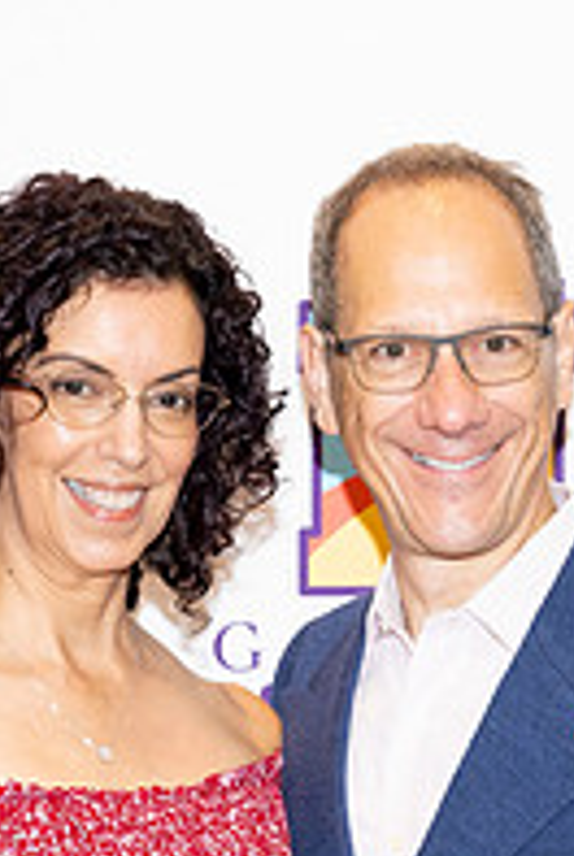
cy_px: 951
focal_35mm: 198
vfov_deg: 10.2
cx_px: 300
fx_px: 4719
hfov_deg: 7.0
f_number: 5.6
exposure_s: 1/160
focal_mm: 57
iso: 800
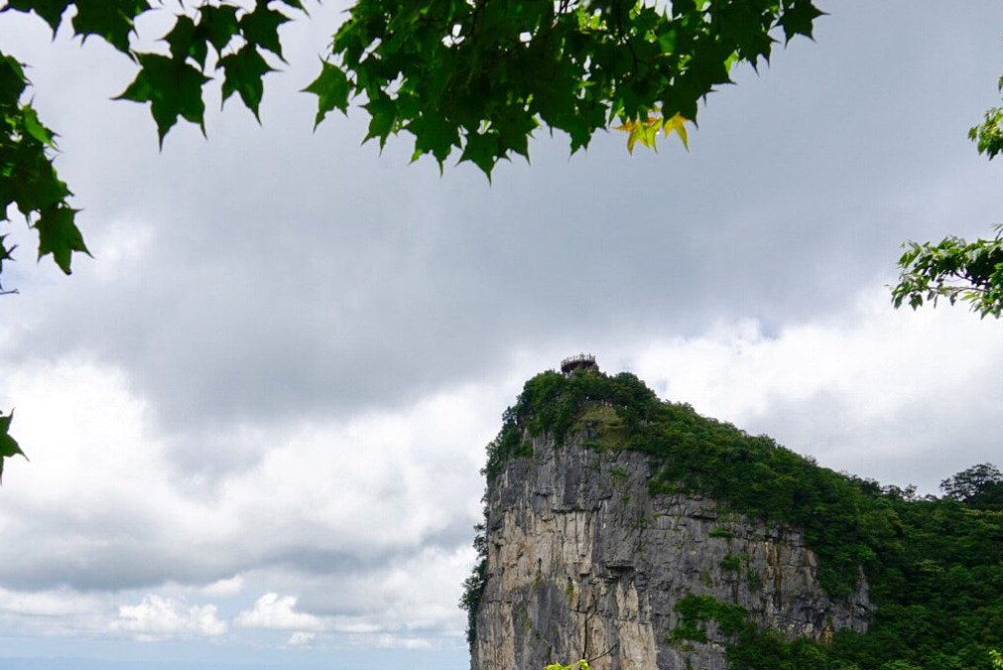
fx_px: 1059
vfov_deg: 34.2
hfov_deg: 50.1
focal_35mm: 38
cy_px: 518
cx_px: 364
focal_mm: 24
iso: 100
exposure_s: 1/125
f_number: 11
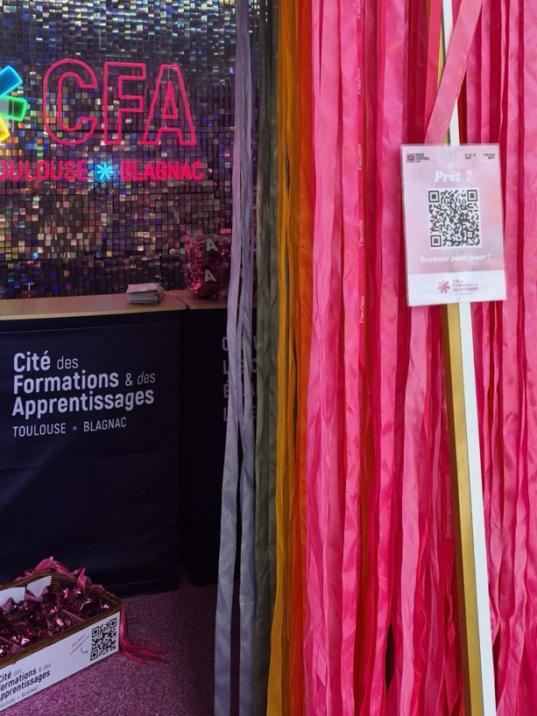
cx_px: 234
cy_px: 143
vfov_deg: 40.4
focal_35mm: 45
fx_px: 931
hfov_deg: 32.1
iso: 25
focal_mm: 5.4
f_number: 1.8
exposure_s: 1/305
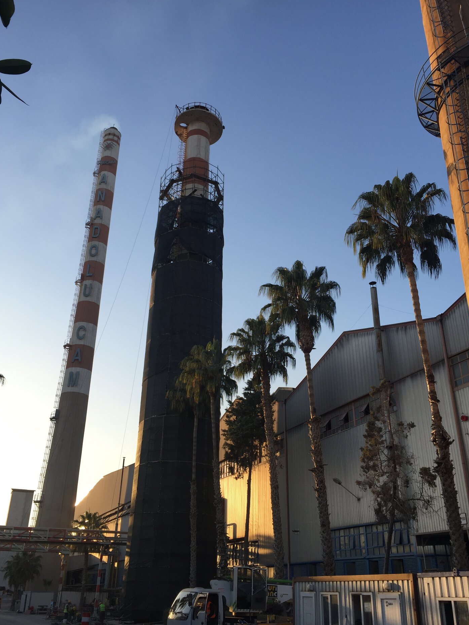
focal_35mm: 30
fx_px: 542
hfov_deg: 46.8
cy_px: 315
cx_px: 234
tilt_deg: +27.5
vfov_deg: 60.0
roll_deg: -0.9
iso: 32
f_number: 2.2
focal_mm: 4.15
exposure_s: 1/670
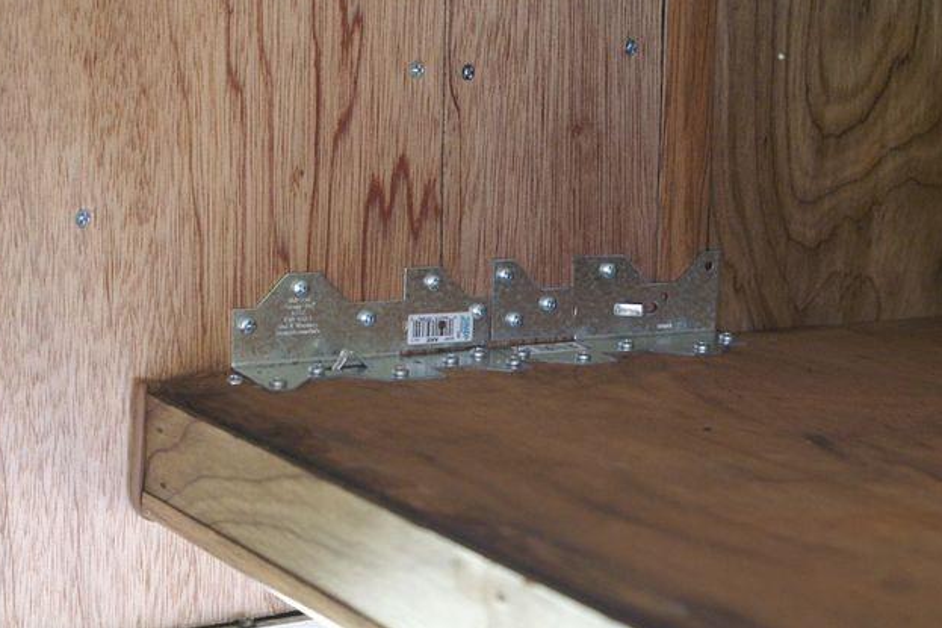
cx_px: 463
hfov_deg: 26.3
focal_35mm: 77
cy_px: 310
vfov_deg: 17.7
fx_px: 2014
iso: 1600
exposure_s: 1/25
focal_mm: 50
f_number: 5.6
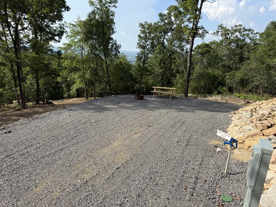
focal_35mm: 24
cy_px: 104
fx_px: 191
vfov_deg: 56.8
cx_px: 138
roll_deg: -3.9
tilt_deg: -14.2
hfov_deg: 71.6
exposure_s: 1/2370
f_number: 1.78
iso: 80
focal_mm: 6.76
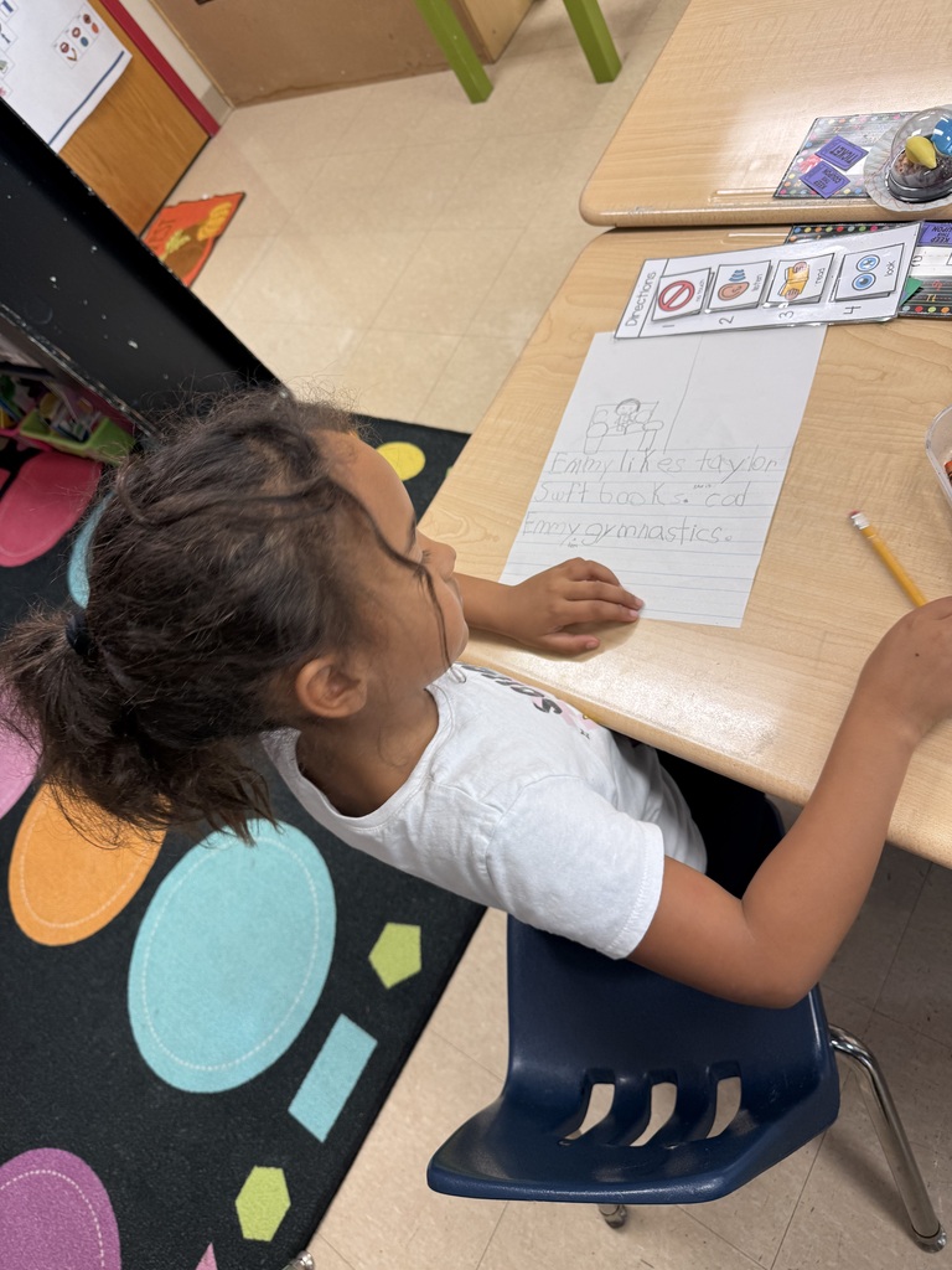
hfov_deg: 56.8
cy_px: 635
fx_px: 880
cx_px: 476
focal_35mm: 24
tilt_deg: -50.4
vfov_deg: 71.6
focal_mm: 6.76
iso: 80
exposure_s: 1/62
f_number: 1.78
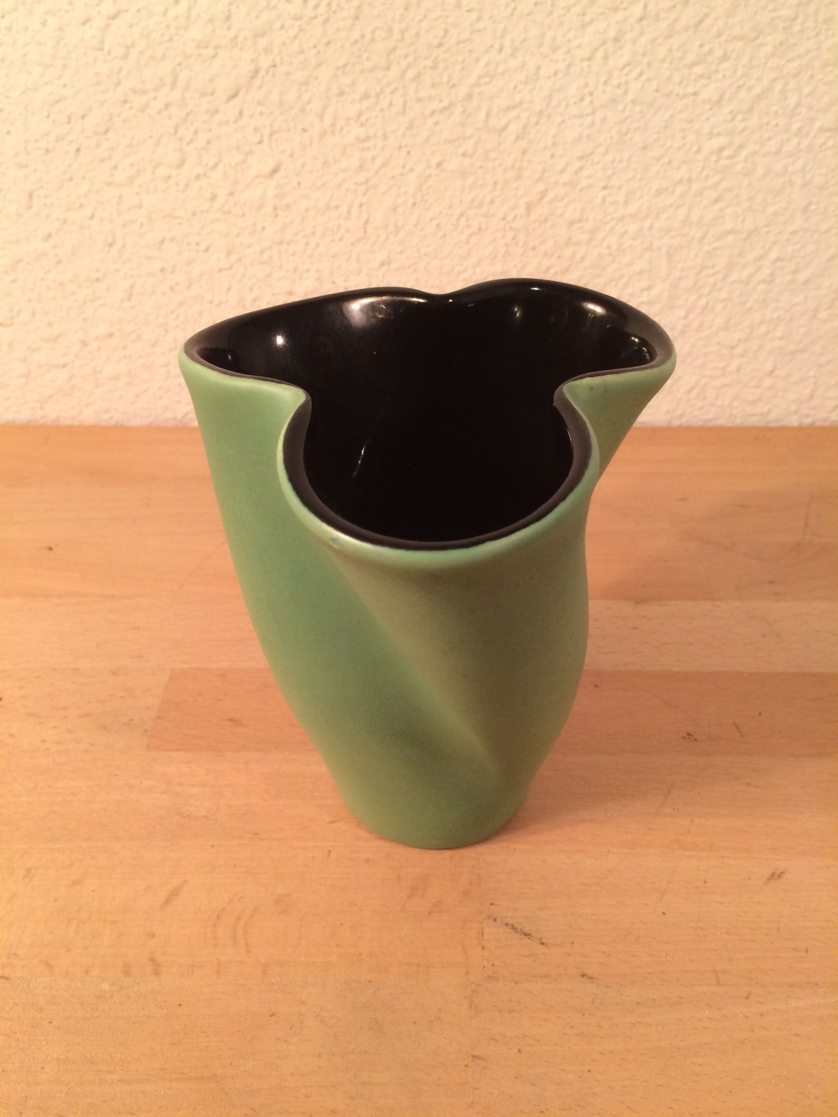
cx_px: 419
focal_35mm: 29
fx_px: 936
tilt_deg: -37.3
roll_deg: +1.9
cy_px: 558
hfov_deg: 48.2
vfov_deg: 61.7
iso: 80
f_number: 2.2
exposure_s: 1/33
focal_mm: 4.15
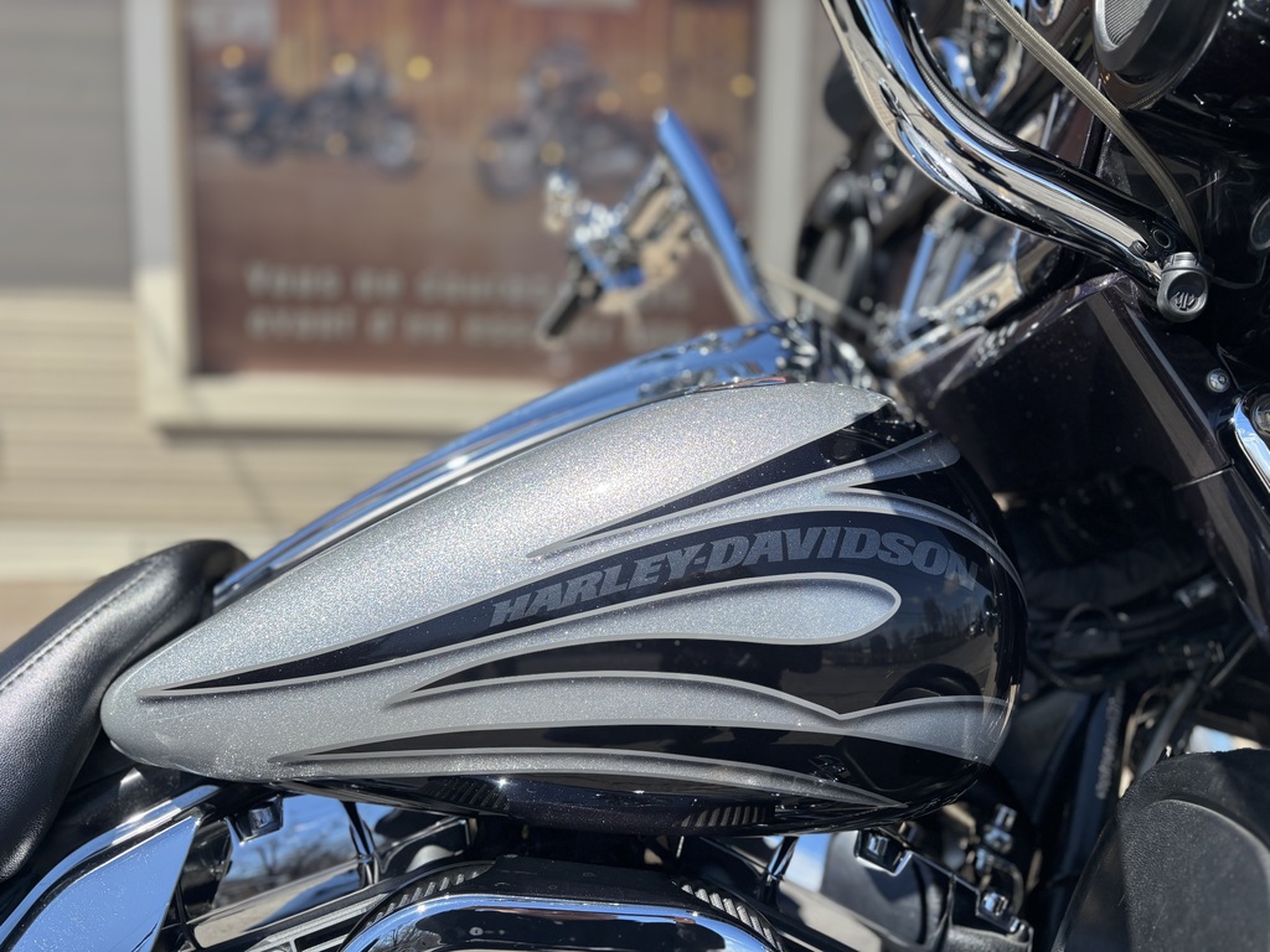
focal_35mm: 26
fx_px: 954
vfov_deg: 53.1
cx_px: 635
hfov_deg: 67.3
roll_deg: -1.7
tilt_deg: -7.6
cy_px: 476
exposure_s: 1/2710
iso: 50
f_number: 1.6
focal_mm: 5.96
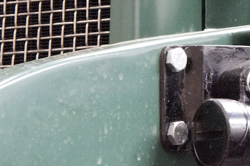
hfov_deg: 12.4
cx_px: 365
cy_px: -3
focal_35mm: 159
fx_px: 1103
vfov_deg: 8.6
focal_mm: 50
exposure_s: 1/40
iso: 5000
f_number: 9
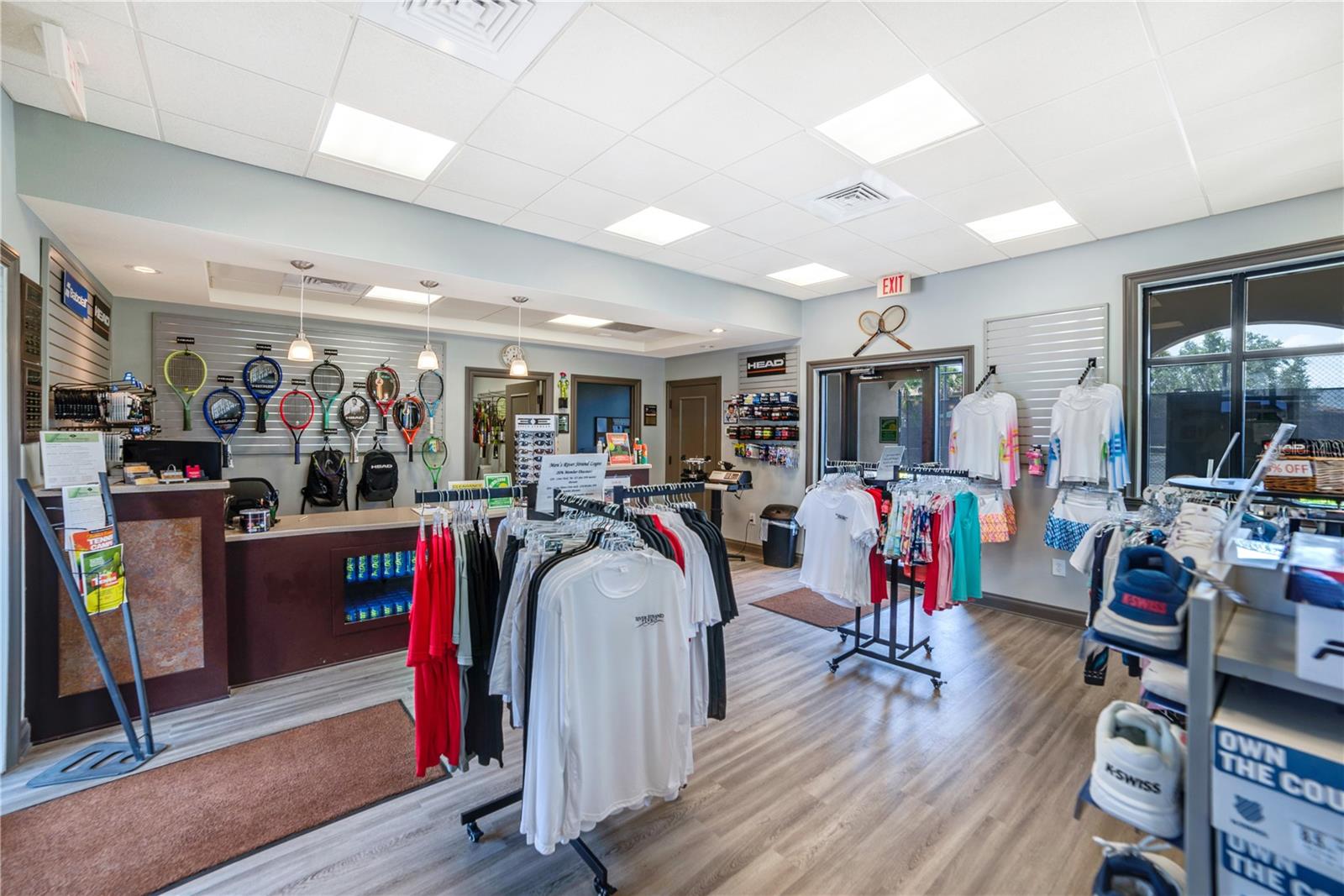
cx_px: 672
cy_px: 448
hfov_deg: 104.2
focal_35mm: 14
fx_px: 523
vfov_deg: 81.2
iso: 100
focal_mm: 14
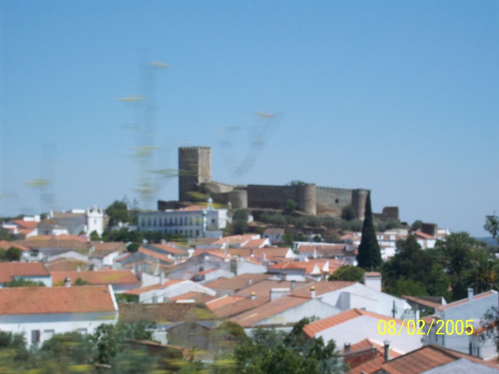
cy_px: 187
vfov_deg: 13.0
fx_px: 1643
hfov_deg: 17.3
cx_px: 250
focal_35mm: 114
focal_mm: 24
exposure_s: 1/350
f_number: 8
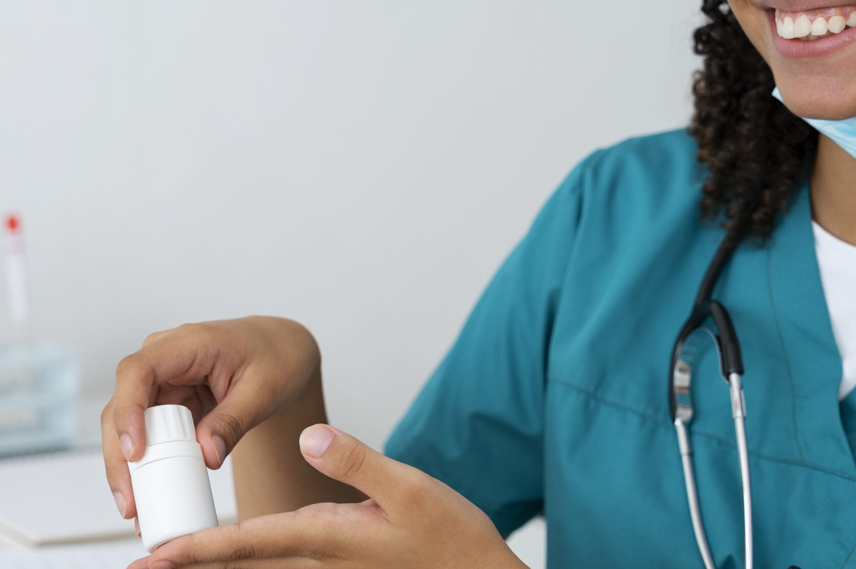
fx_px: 2210
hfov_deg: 21.8
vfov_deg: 14.7
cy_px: 386
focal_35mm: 93
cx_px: 257
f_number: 3.5
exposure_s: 1/400
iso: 320
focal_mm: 61
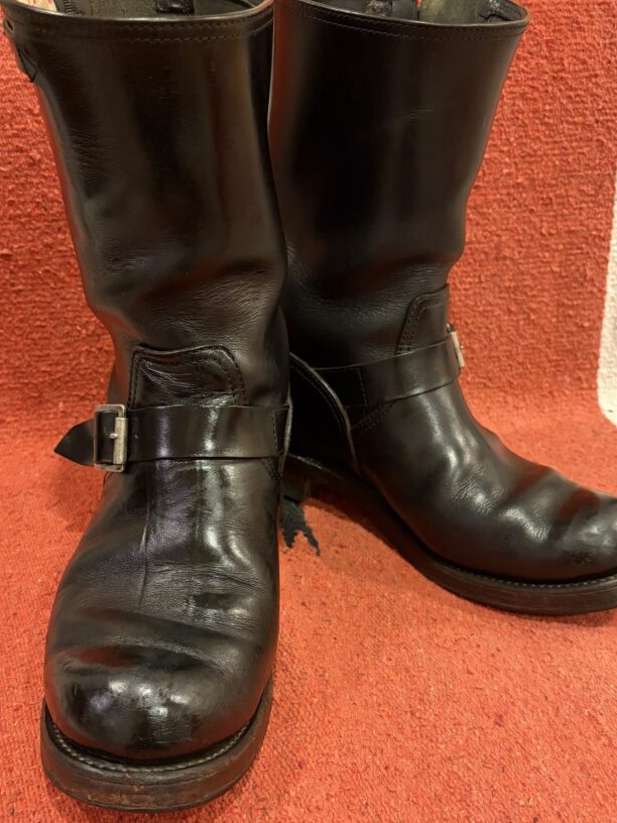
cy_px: 467
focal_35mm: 34
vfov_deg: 53.8
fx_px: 808
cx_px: 281
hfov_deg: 41.8
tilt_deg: -34.7
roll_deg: -1.0
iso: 640
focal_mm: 5.96
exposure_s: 1/25
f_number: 1.6
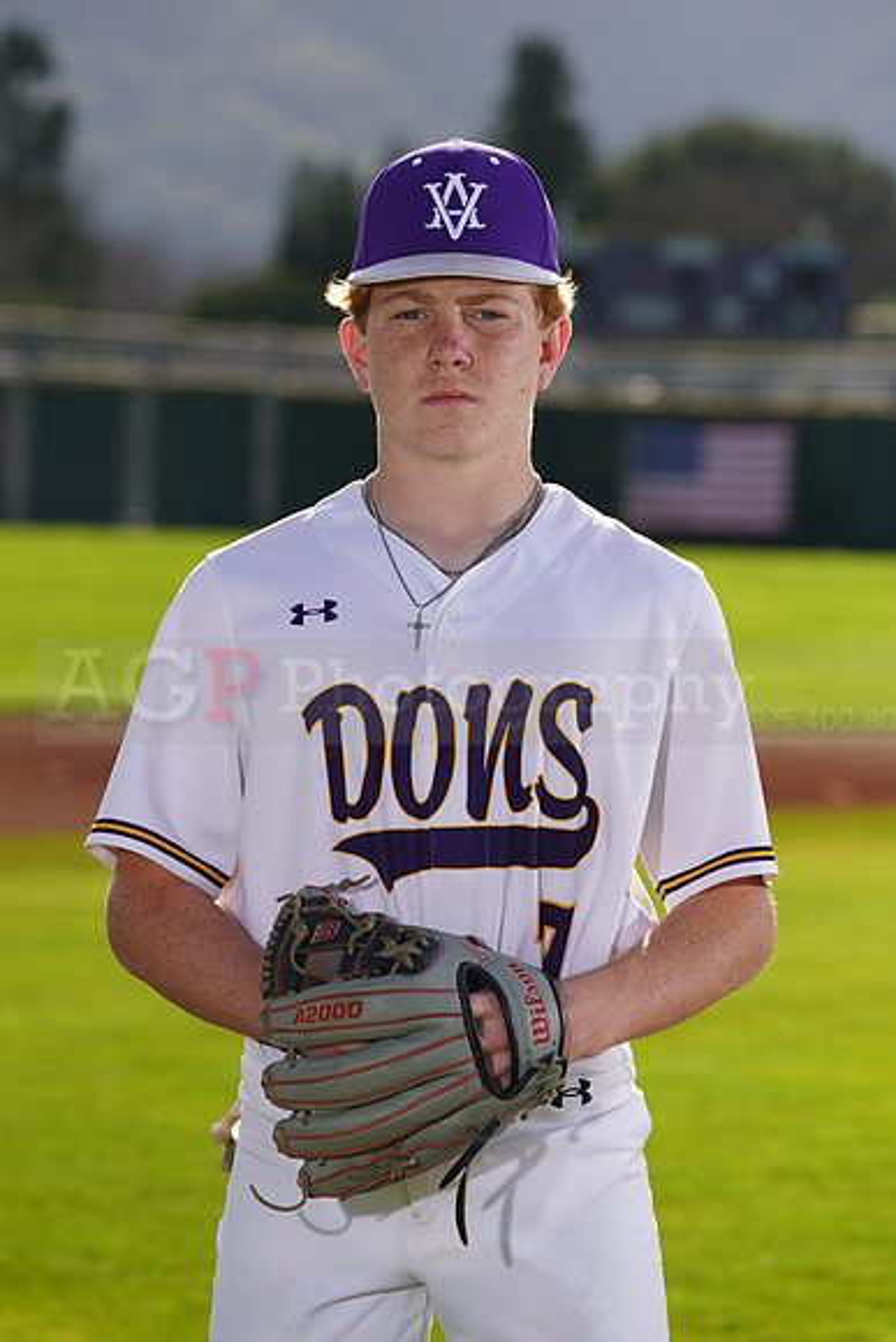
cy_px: 671
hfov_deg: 6.5
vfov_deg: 9.7
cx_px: 448
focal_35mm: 212
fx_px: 7909
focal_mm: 212
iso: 100
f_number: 8
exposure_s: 1/250
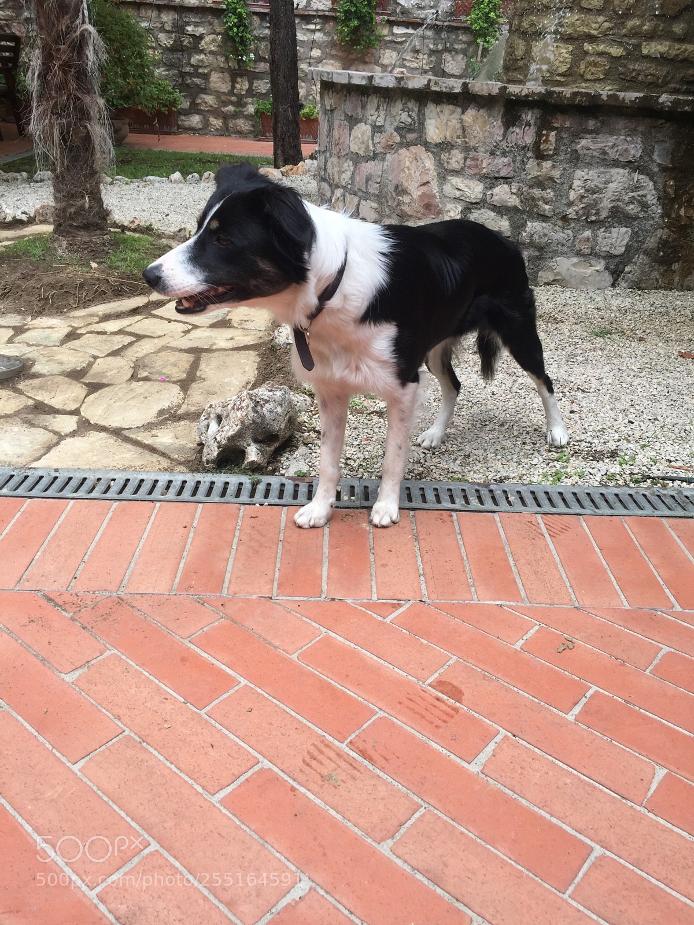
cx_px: 347
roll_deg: -4.8
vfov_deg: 61.7
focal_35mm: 29
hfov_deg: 48.2
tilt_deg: -26.1
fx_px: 775
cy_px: 462
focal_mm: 4.15
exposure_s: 1/403
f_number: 2.2
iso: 32
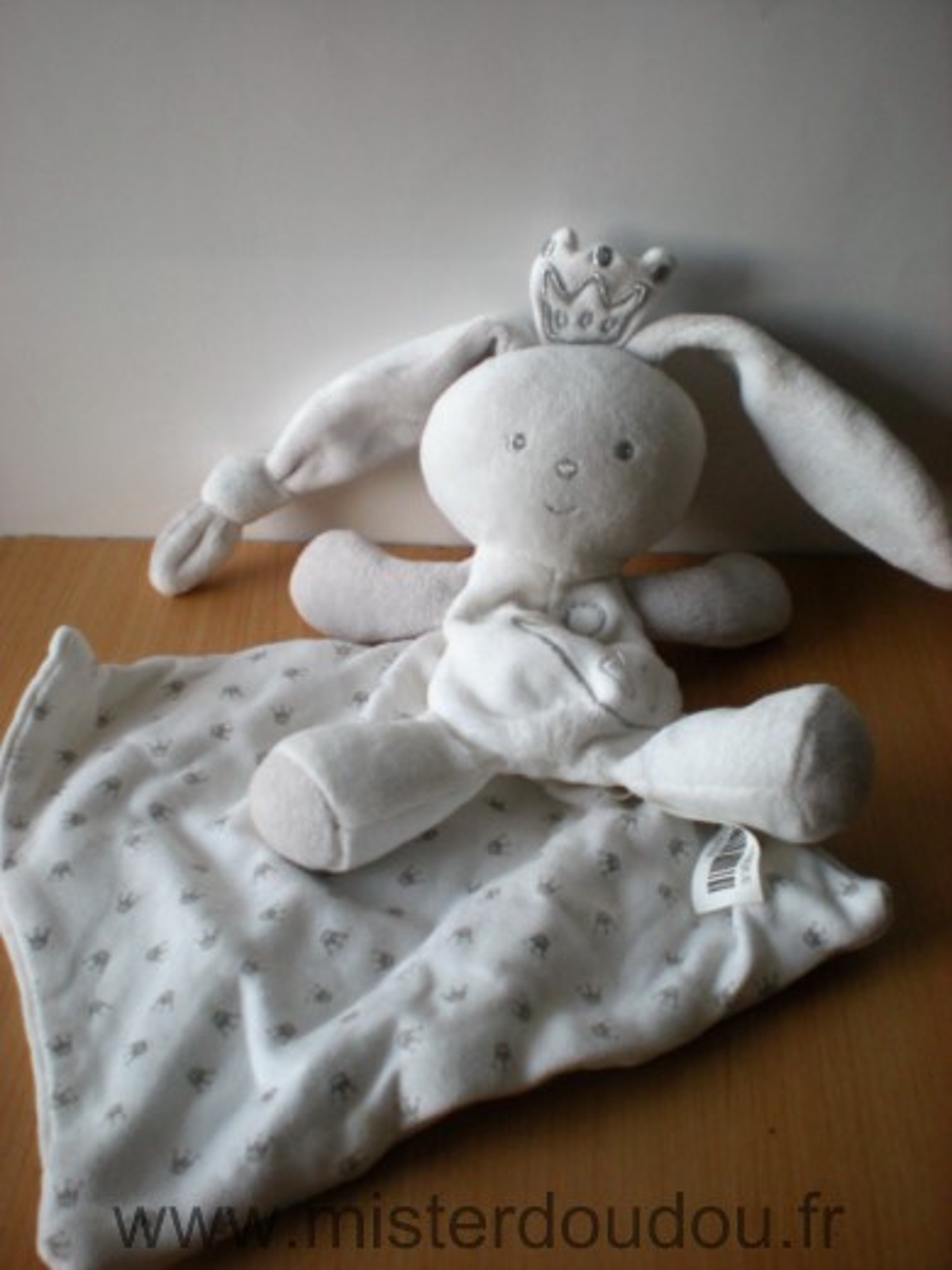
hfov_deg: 37.7
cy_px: 635
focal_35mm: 38
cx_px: 476
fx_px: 1393
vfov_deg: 49.0
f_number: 3.1
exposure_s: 1/17
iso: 200
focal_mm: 6.3
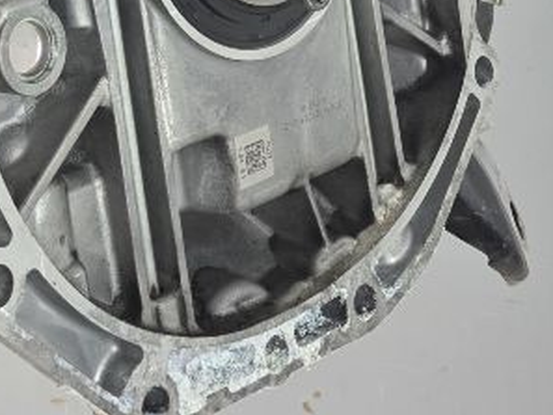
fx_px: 1486
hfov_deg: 20.1
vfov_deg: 13.6
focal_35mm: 93
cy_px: -413
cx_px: -69
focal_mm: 6.3
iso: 320
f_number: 1.7
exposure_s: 1/100
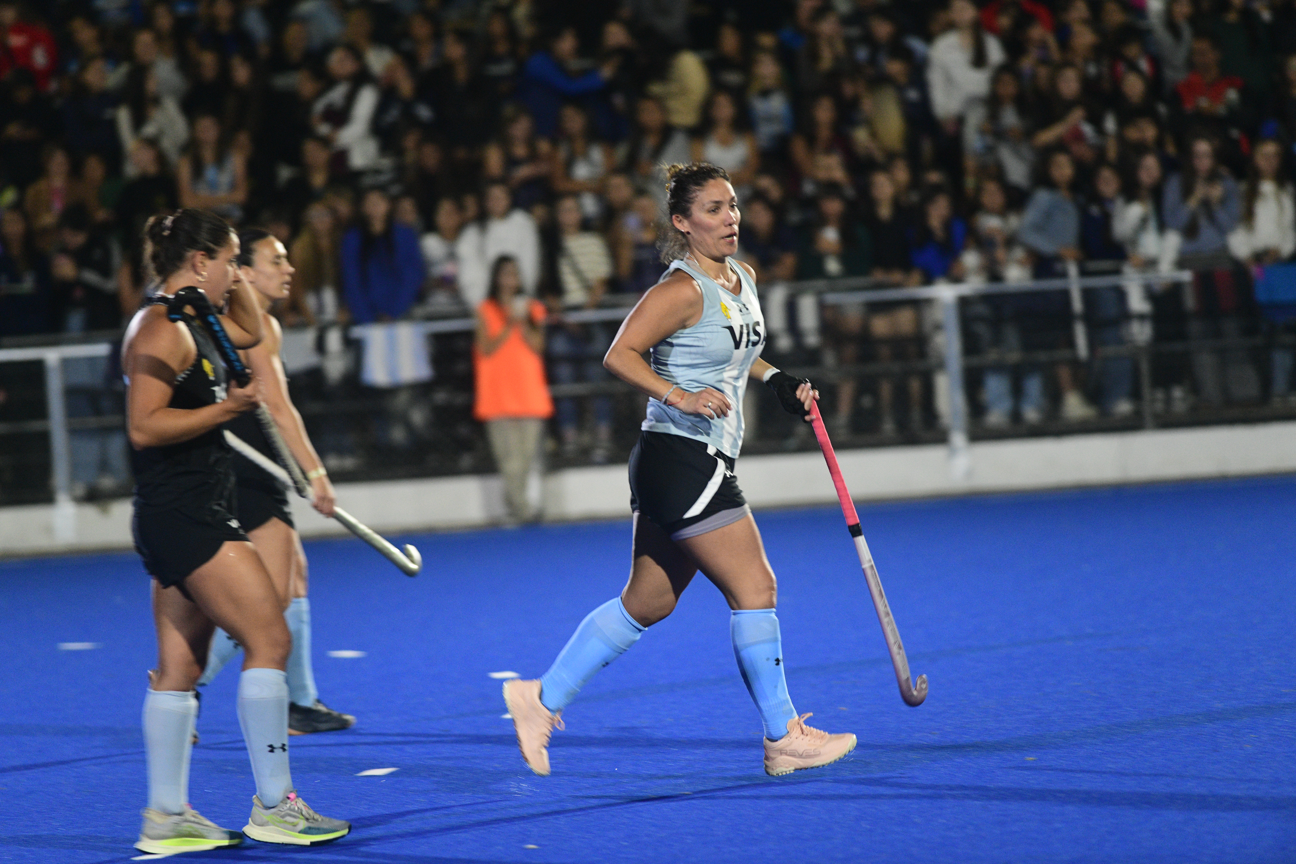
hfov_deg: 6.9
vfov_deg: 4.6
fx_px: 10799
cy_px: 432
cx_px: 648
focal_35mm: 300
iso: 3200
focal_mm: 300
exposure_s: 1/250
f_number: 4
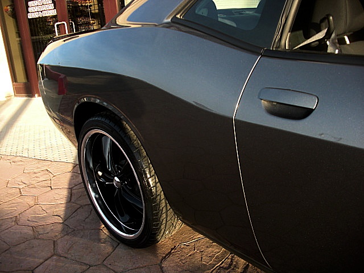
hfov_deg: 51.4
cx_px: 182
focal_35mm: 36
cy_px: 136
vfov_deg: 39.7
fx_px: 379
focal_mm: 6.3
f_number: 2.8
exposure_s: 1/160
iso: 50
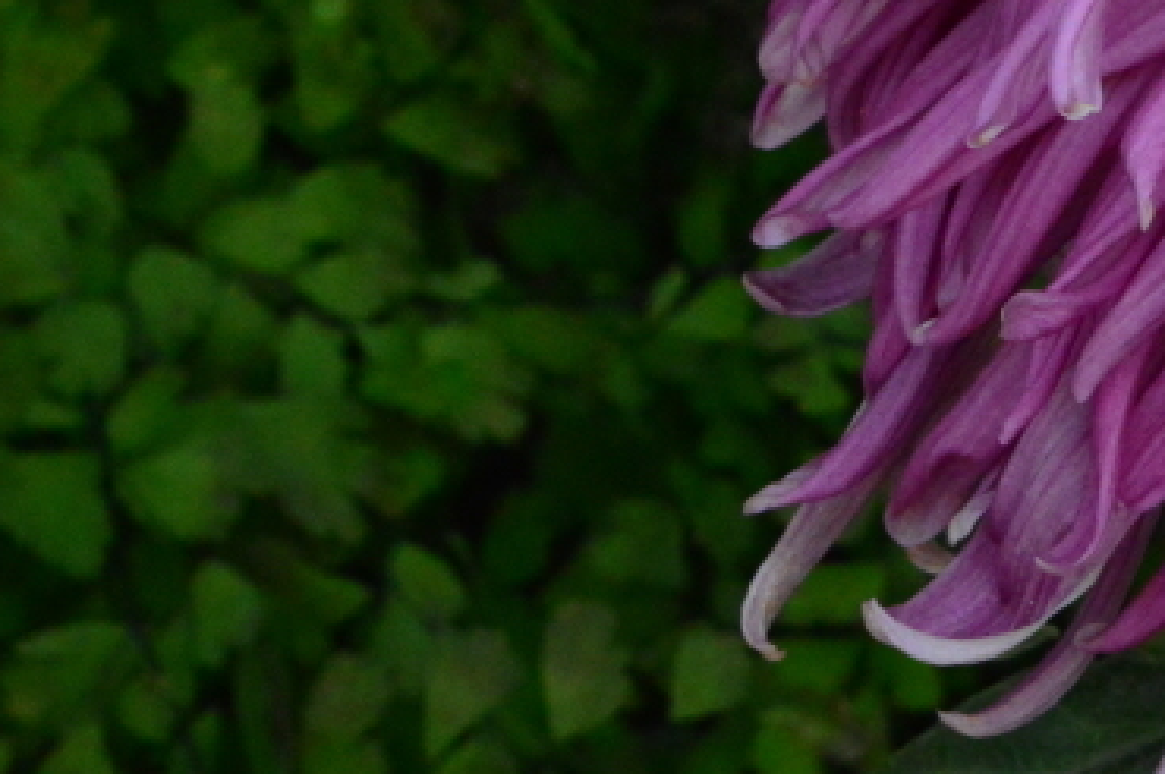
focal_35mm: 374
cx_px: 1527
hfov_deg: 5.5
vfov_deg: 3.7
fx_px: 12092
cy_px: -46
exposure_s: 1/250
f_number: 22
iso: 2800
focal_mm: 90
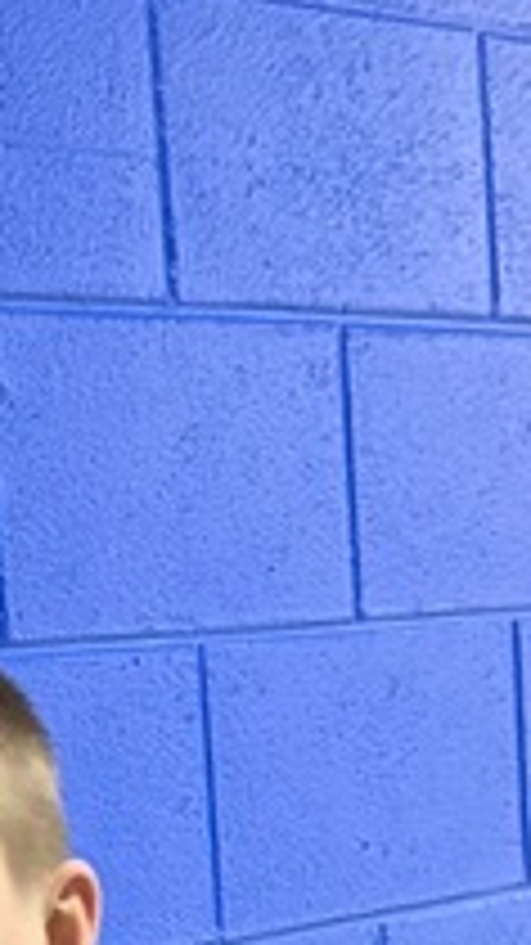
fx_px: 3457
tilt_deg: -9.3
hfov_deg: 8.6
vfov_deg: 14.5
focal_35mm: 138
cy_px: 1440
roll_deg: +7.5
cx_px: -297
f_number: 1.6
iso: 400
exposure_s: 1/40
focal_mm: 5.96
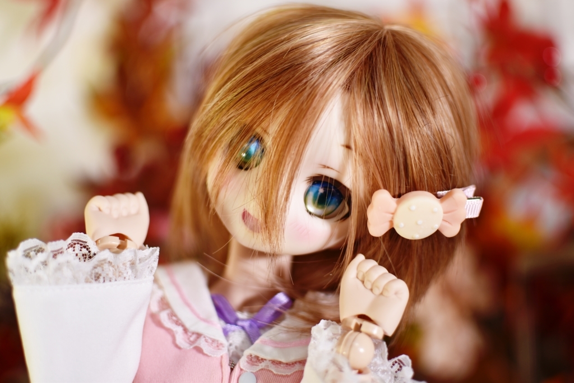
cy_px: 192
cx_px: 287
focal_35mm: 52
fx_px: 837
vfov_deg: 25.8
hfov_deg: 37.8
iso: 100
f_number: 1.8
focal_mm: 35
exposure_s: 1/100
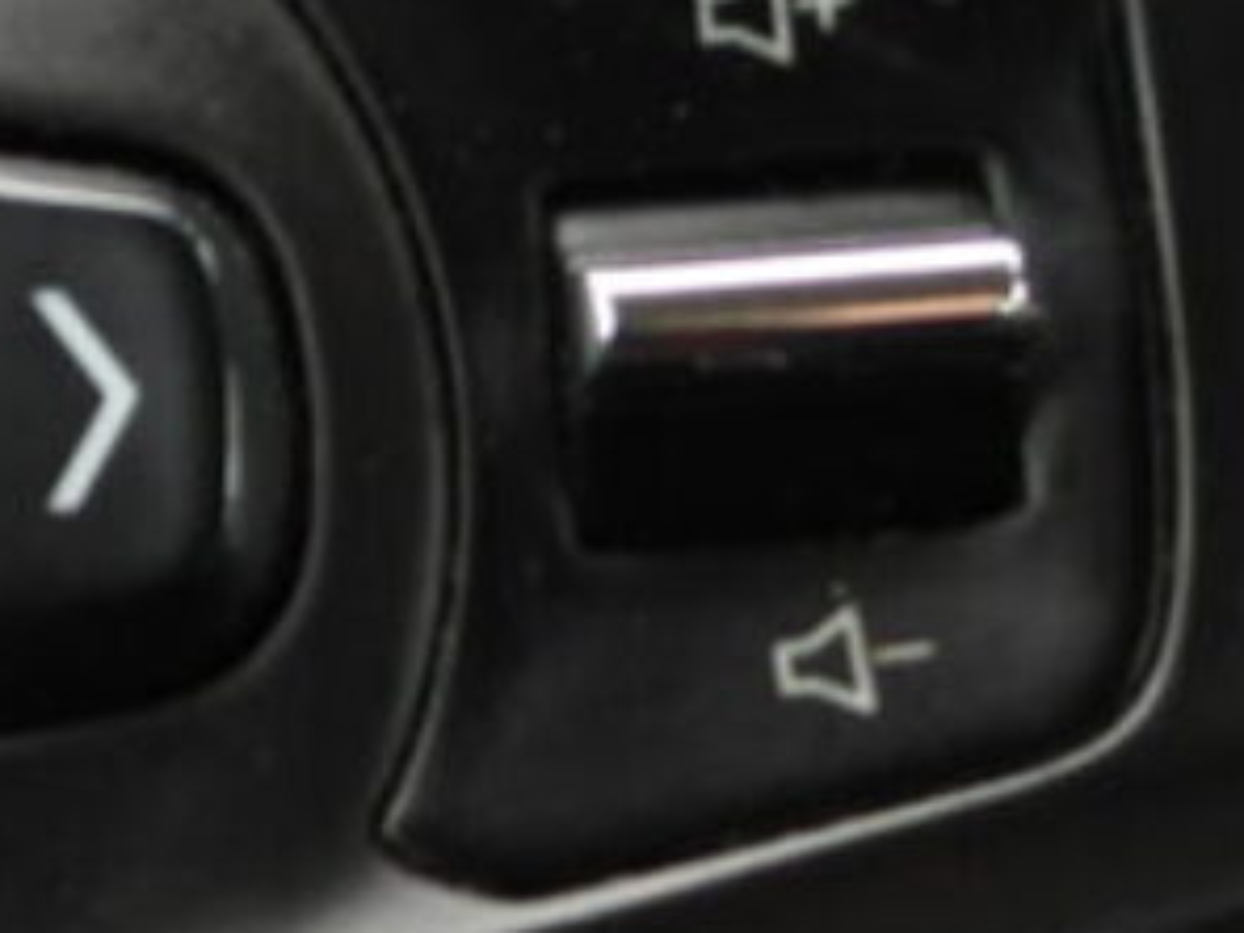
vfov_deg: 8.6
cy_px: 761
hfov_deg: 11.2
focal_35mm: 173
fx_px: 6217
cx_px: -219
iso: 100
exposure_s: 1/50
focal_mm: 5.8
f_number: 3.2
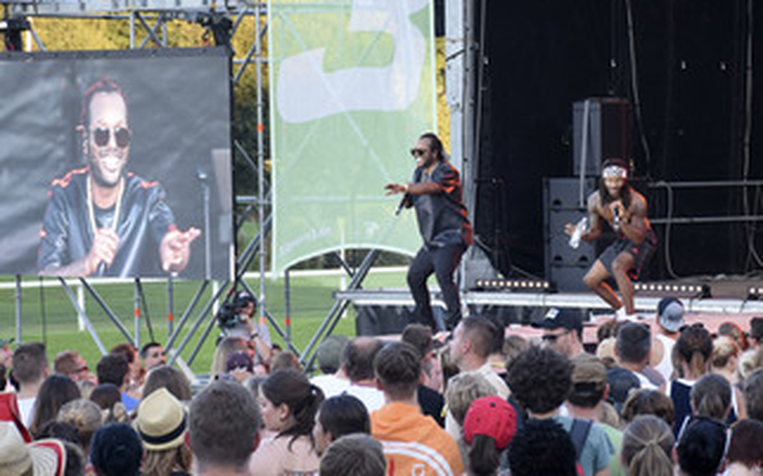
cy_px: 244
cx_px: 515
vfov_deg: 8.7
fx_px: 3118
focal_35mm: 150
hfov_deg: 13.9
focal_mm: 70
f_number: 5.6
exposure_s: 1/100
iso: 400
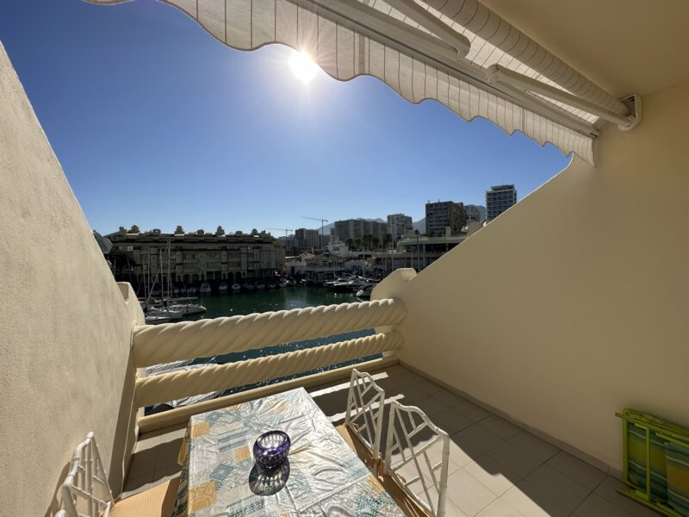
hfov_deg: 102.1
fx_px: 279
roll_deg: +1.5
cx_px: 344
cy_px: 258
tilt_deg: -1.2
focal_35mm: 14
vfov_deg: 85.7
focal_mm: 2.22
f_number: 2.2
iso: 50
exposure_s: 1/4464
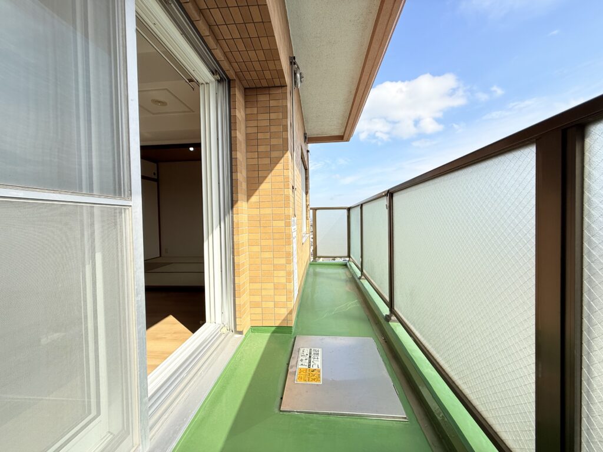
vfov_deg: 85.7
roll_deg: -0.3
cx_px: 302
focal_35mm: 14
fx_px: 244
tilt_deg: -1.7
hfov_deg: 102.1
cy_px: 226
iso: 50
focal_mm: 2.22
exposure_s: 1/1534
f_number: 2.2
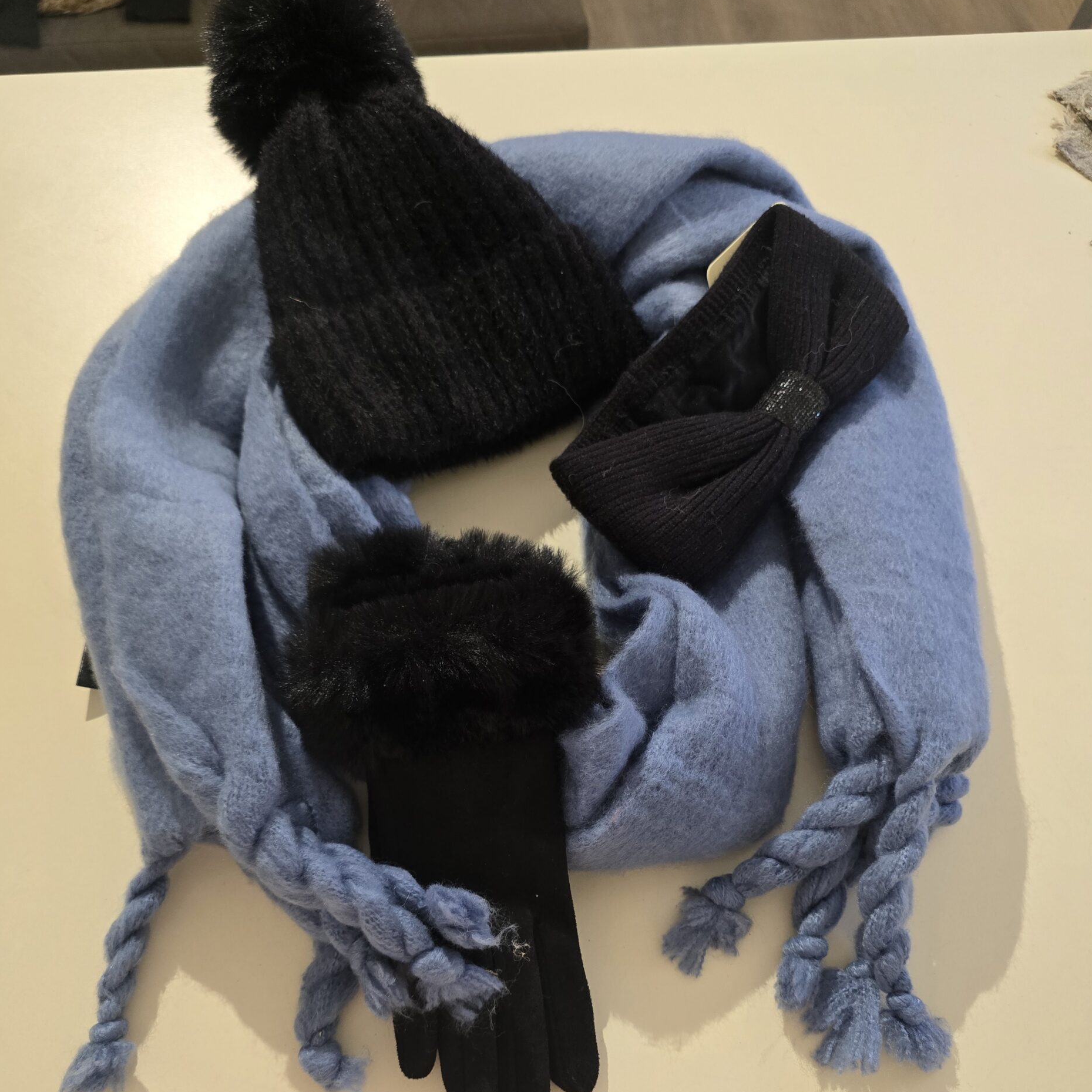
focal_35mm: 28
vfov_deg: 56.8
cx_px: 544
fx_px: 999
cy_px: 668
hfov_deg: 57.3
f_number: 1.7
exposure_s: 1/100
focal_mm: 6.3
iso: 400
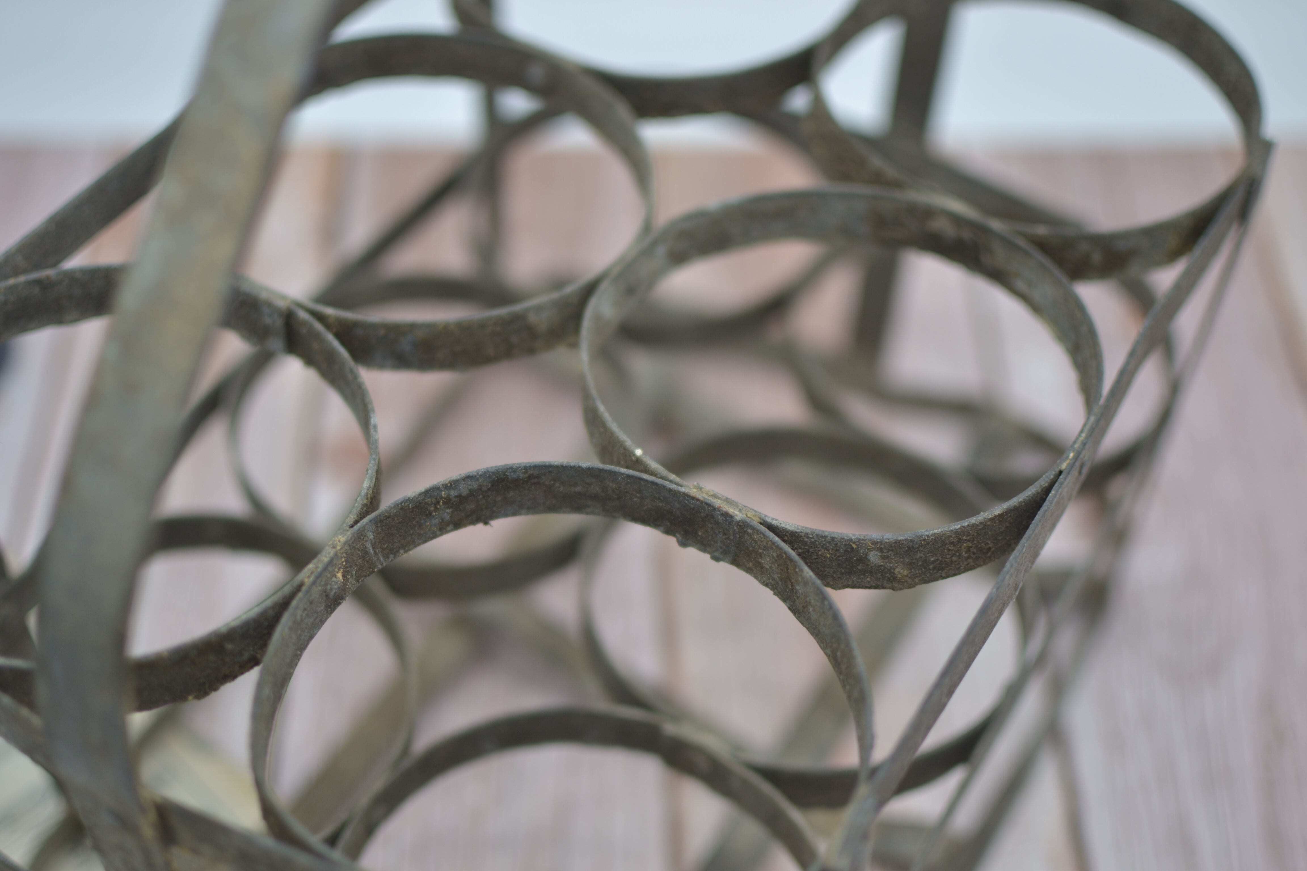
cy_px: 436
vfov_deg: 25.8
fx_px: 1906
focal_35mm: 52
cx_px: 654
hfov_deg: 37.9
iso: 100
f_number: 1.8
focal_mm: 35
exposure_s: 1/500
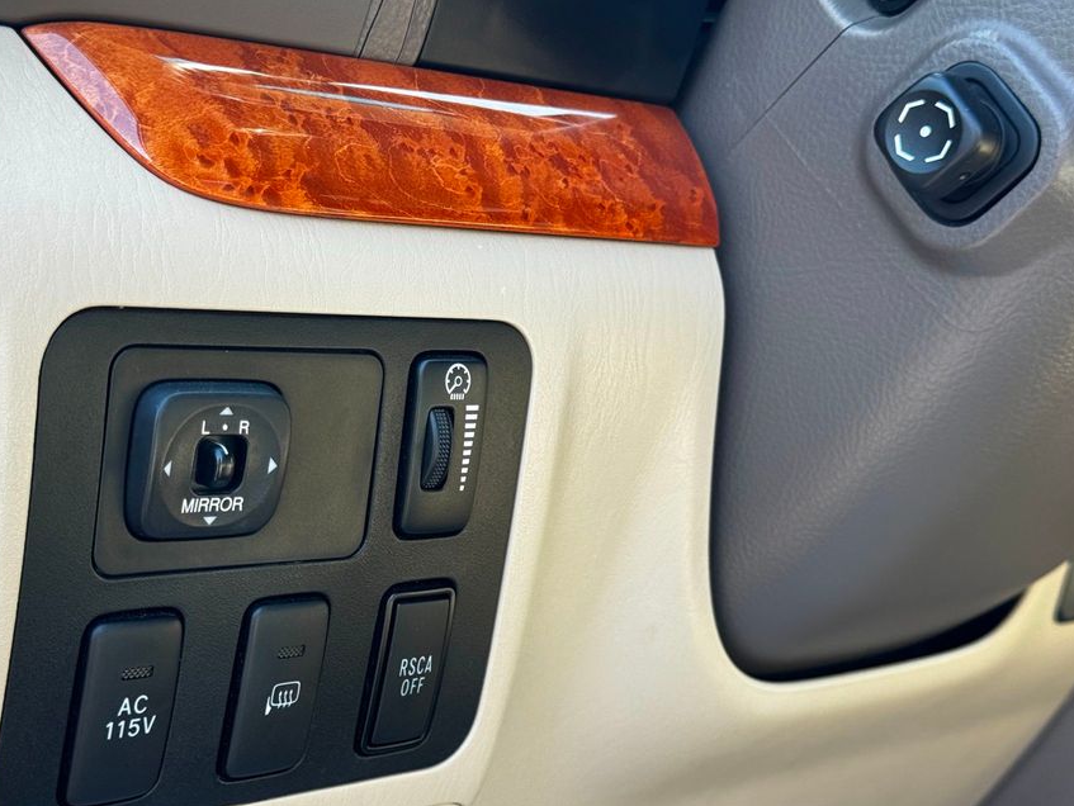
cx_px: 514
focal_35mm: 58
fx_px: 1800
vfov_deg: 25.2
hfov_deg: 33.2
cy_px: 484
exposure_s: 1/197
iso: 64
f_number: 1.78
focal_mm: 6.76
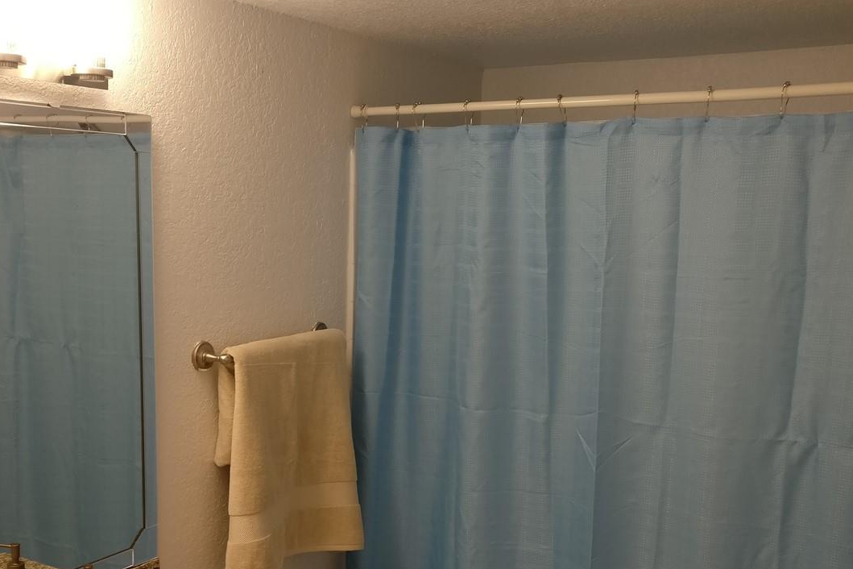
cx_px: 355
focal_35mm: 44
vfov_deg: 30.3
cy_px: 381
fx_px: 1042
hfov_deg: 44.3
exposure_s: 1/30
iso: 250
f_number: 2
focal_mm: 4.26
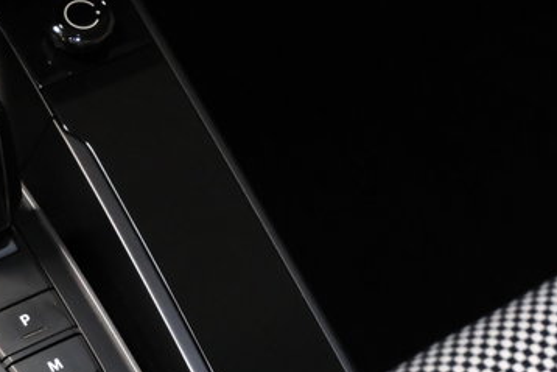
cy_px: 319
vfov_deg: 8.5
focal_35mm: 161
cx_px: 53
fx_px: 2492
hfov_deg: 12.7
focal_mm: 50
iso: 8000
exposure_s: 1/75
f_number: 4.8
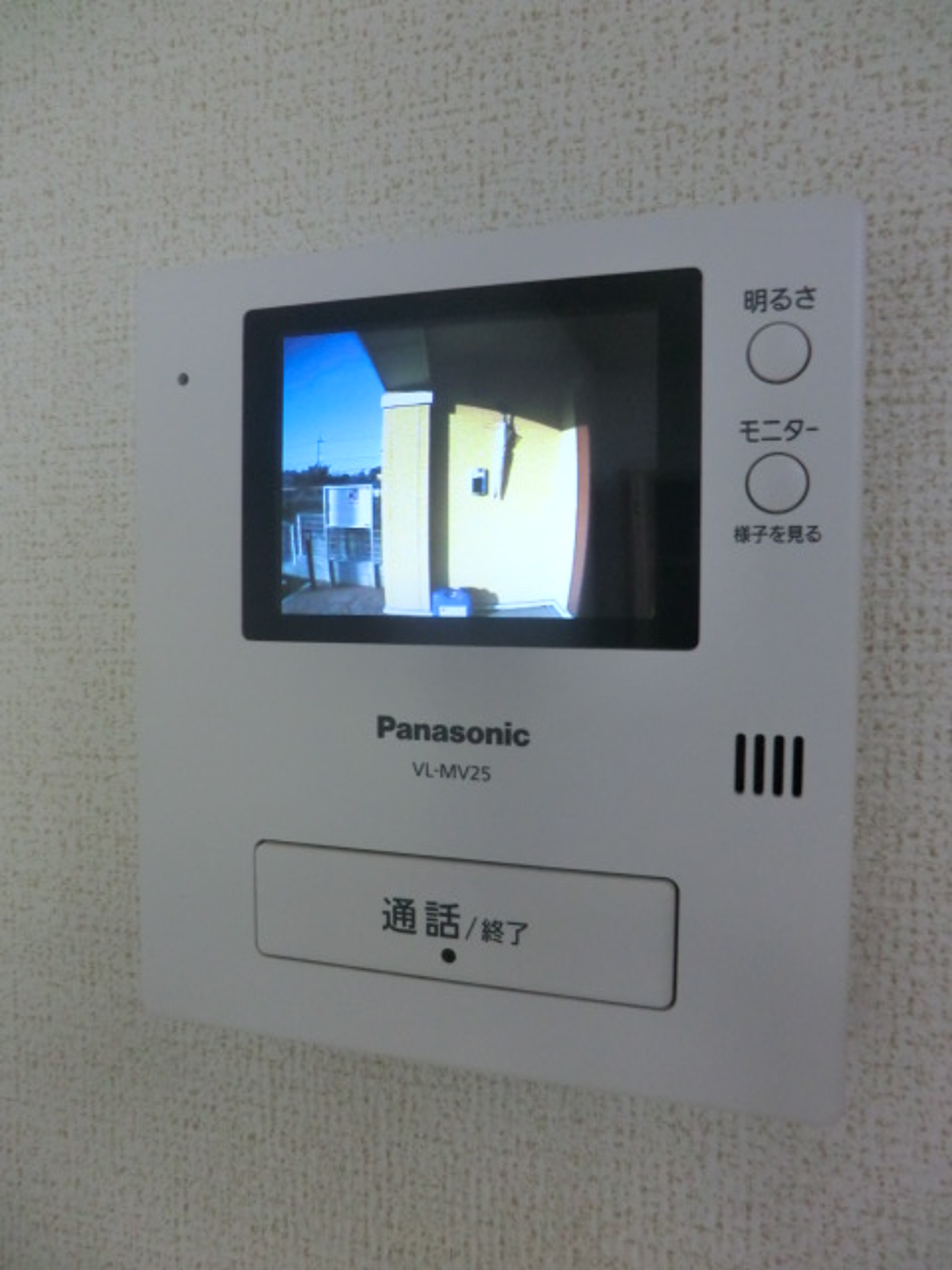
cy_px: 635
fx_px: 880
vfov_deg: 71.6
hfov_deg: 56.8
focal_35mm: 24
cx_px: 476
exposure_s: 1/60
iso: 250
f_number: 3.2
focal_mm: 4.3
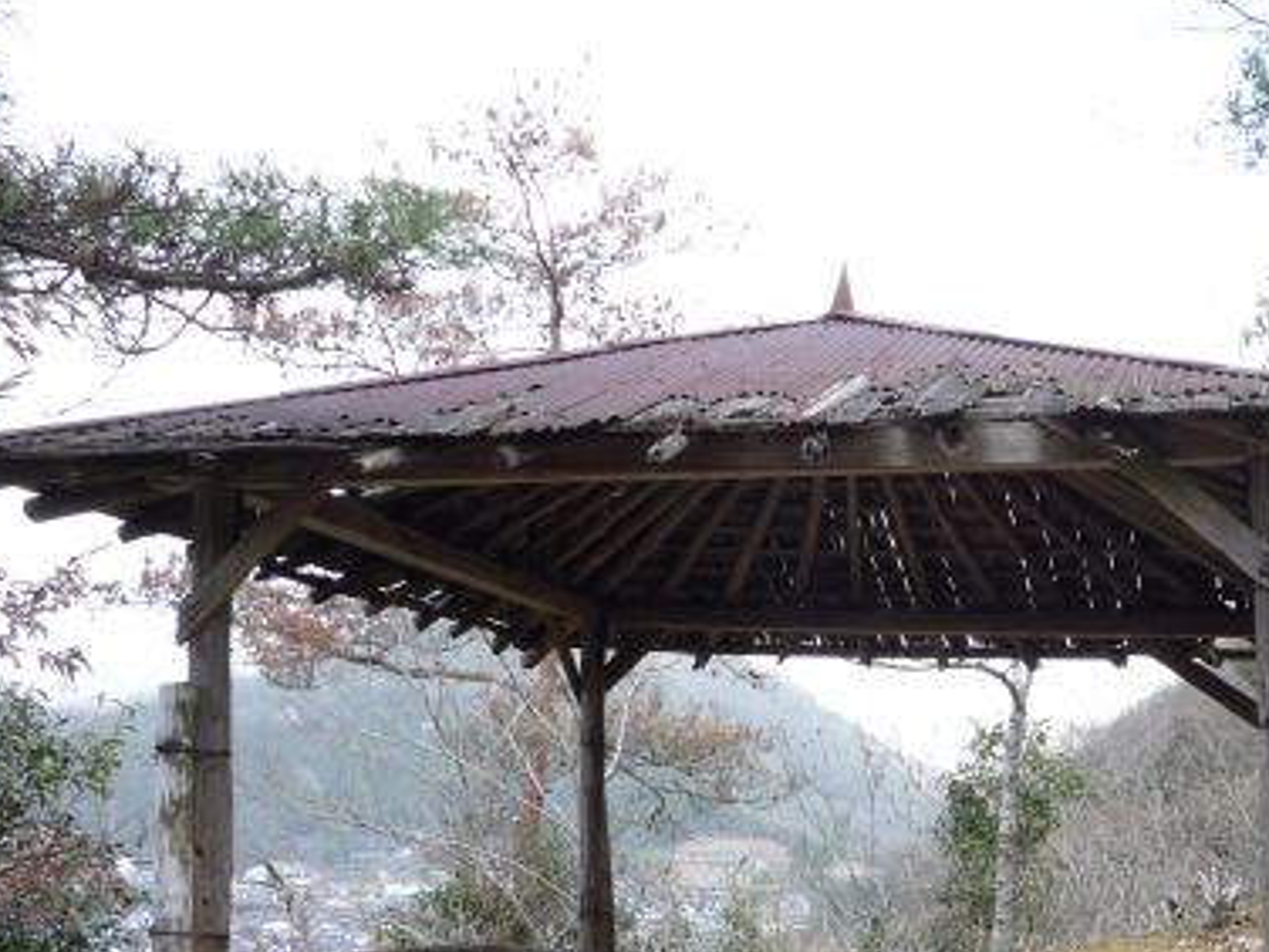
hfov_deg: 36.4
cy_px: 716
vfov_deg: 28.1
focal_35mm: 51
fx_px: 1870
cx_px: 982
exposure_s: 1/100
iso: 100
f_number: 4
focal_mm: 5.2
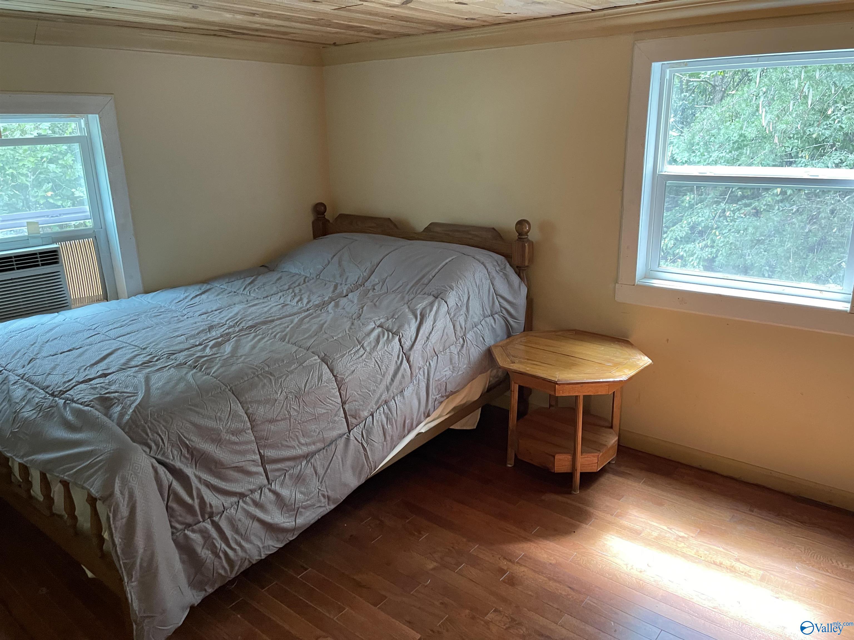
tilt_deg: -17.0
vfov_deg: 54.9
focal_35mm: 25
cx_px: 427
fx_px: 617
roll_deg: +1.4
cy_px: 320
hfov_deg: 69.4
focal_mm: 5.1
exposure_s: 1/60
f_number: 1.6
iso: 500
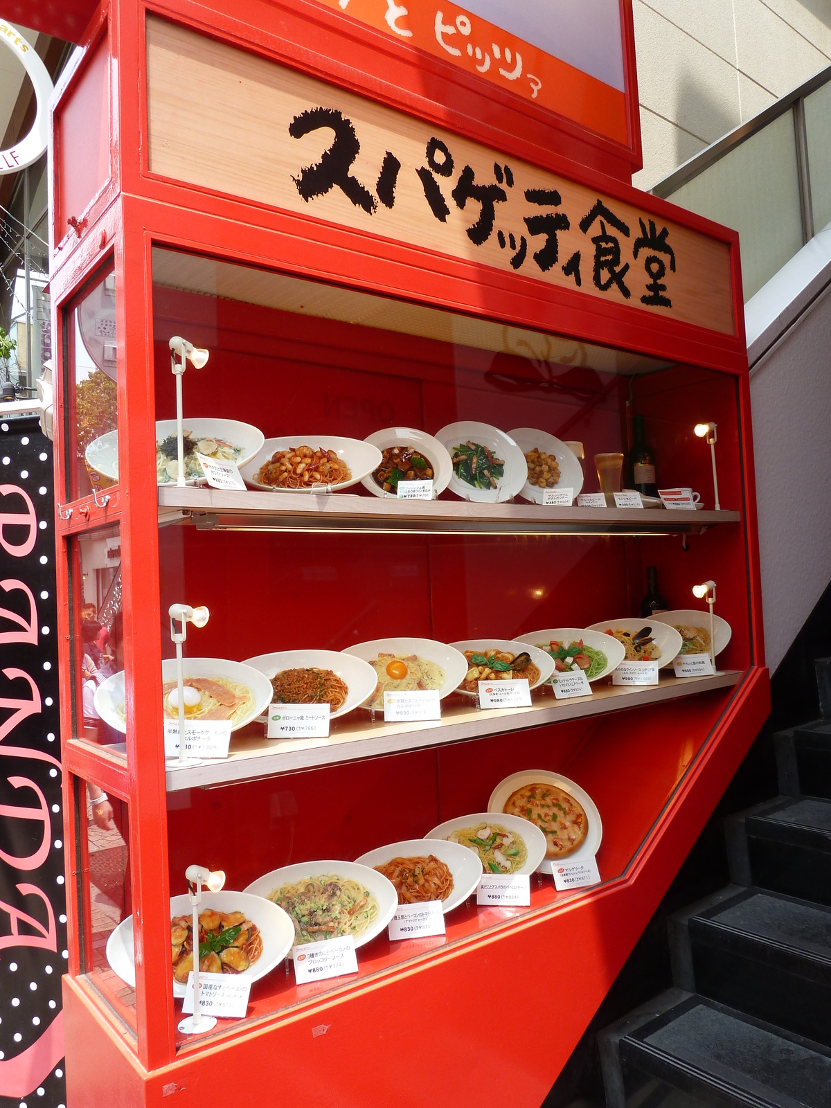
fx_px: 800
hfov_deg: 54.9
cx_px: 416
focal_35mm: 25
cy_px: 554
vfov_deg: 69.4
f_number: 4
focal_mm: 4.1
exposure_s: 1/125
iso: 80
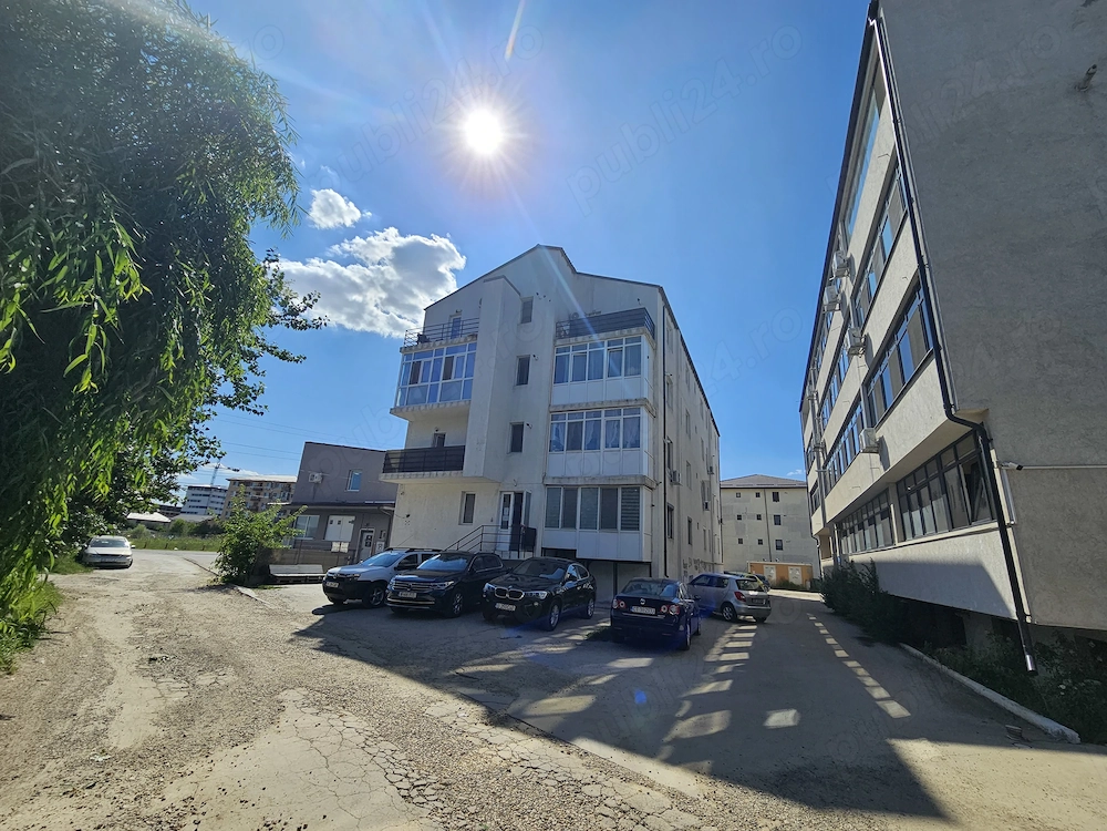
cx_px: 554
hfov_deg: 106.2
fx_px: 416
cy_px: 416
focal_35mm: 13
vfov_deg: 89.9
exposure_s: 1/4432
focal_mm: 2.2
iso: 50
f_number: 2.2
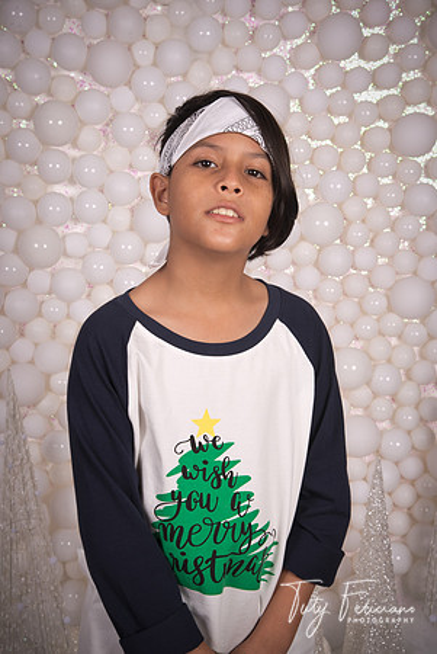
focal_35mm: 65
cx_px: 218
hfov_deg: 21.0
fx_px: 1181
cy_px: 327
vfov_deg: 30.9
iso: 50
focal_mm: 65
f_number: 14
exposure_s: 1/125
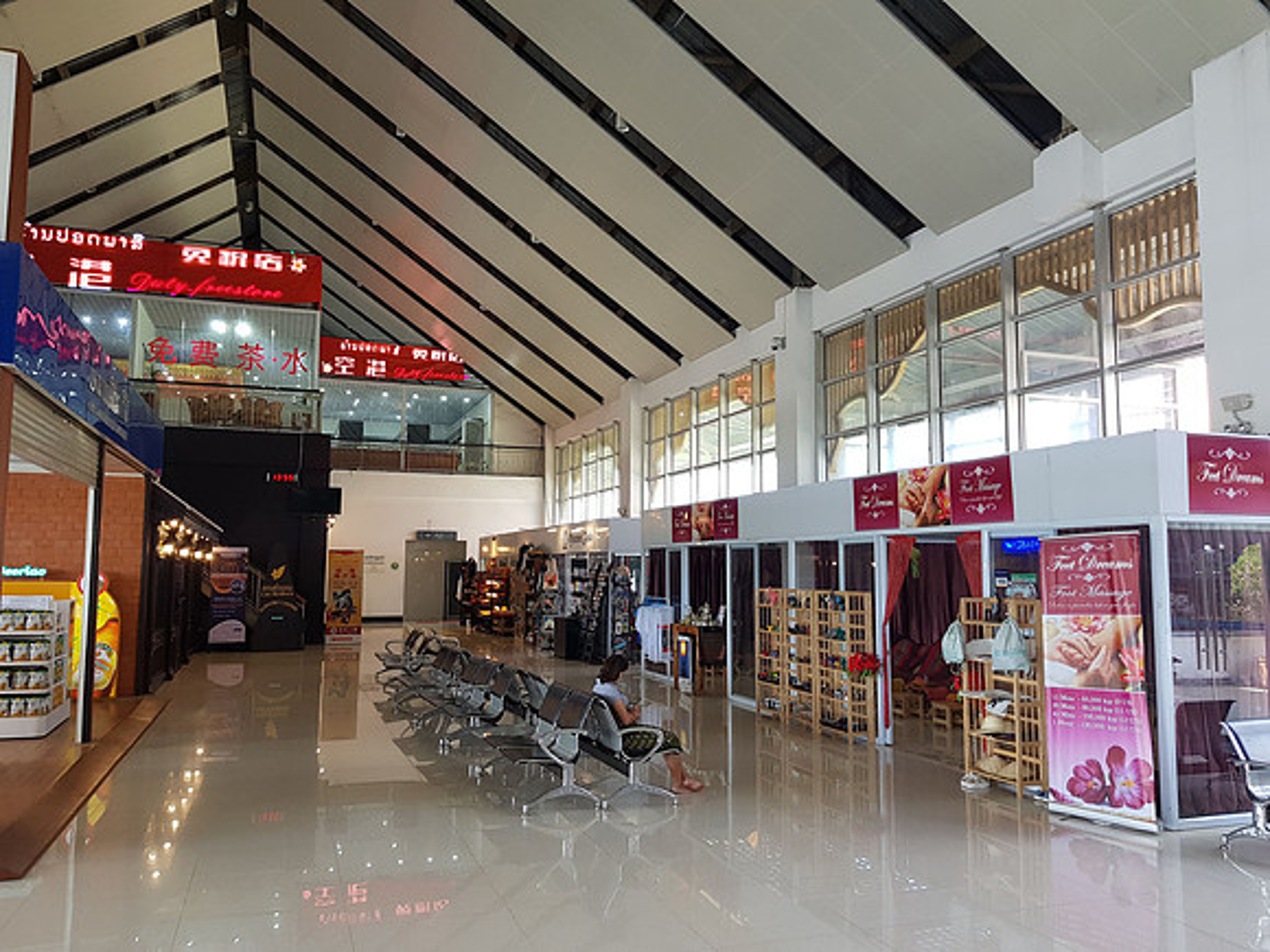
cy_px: 476
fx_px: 954
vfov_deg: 53.1
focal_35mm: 26
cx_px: 635
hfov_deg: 67.3
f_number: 1.7
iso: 50
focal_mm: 4.2
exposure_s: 1/50
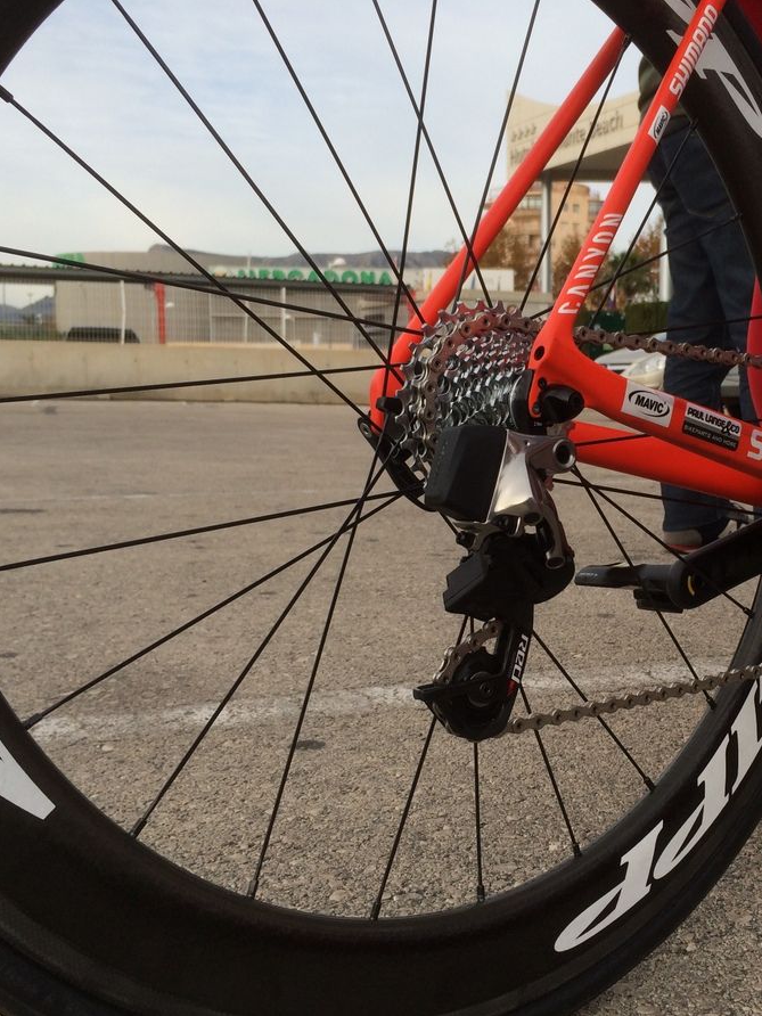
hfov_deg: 36.1
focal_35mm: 39
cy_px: 510
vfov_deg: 47.9
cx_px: 552
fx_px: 1145
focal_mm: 4.15
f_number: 2.2
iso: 32
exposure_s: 1/838
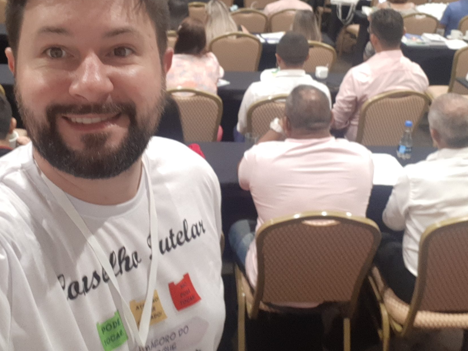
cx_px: 211
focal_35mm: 42
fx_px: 568
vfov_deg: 34.0
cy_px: 115
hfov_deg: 44.7
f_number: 1.9
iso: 200
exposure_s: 1/30
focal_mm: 3.6
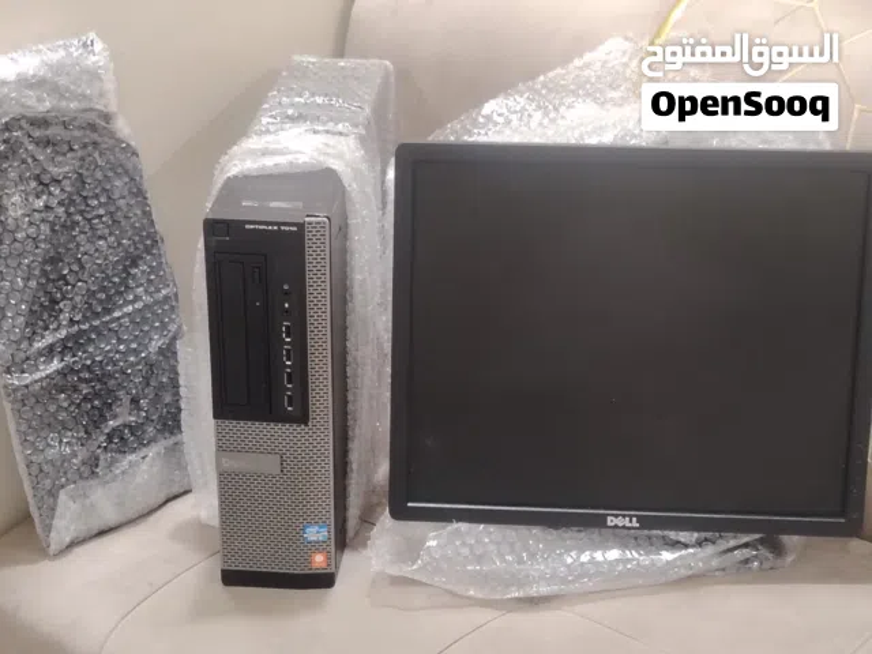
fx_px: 1789
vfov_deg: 20.7
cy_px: 327
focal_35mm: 71
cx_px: 436
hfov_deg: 27.4
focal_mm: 5.25
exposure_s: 1/33.3
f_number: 1.75
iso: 1431
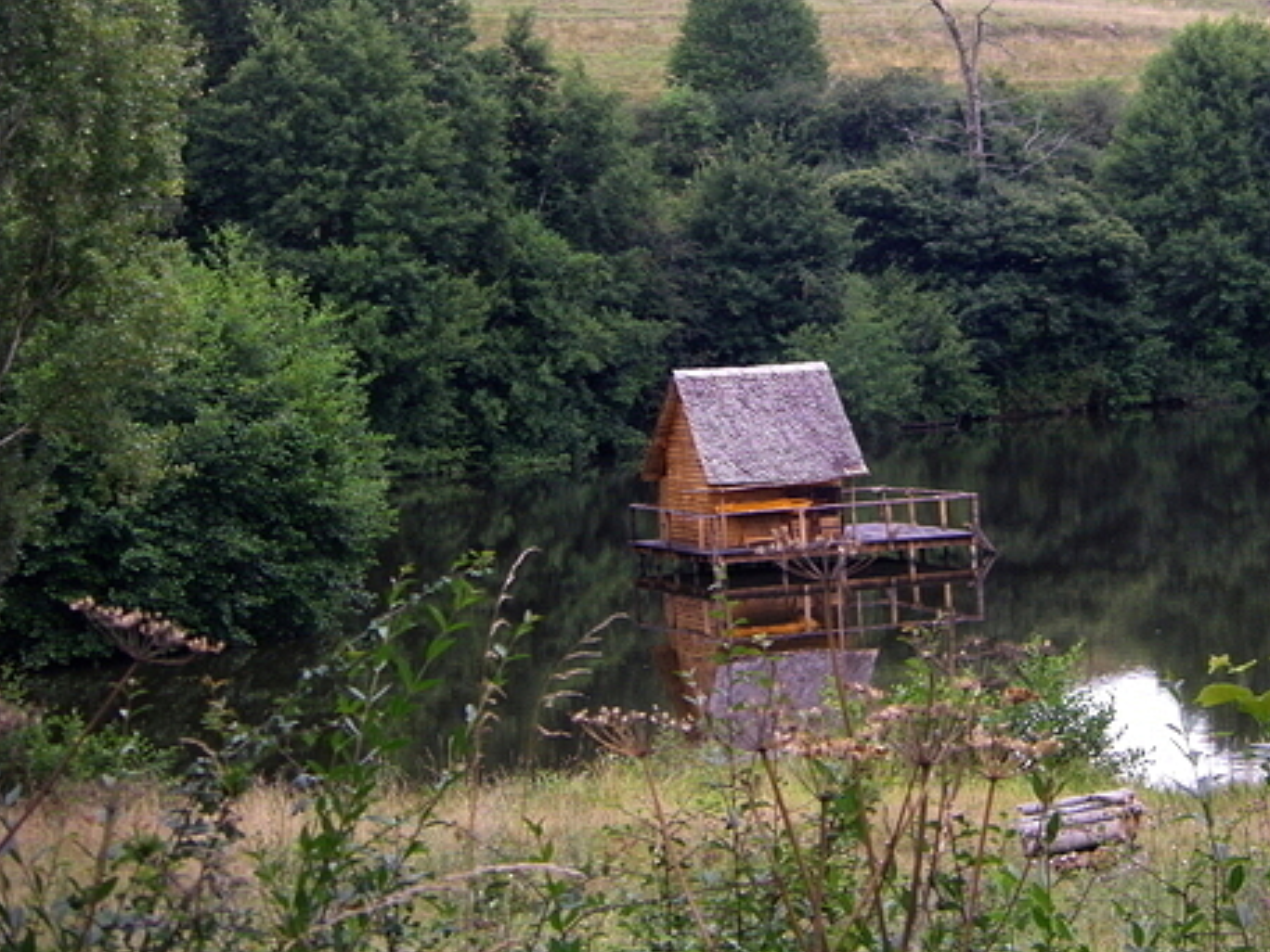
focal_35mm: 122
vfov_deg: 12.1
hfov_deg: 16.1
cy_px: 289
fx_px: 4476
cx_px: 838
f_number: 4
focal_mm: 14.4
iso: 80
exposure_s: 1/100
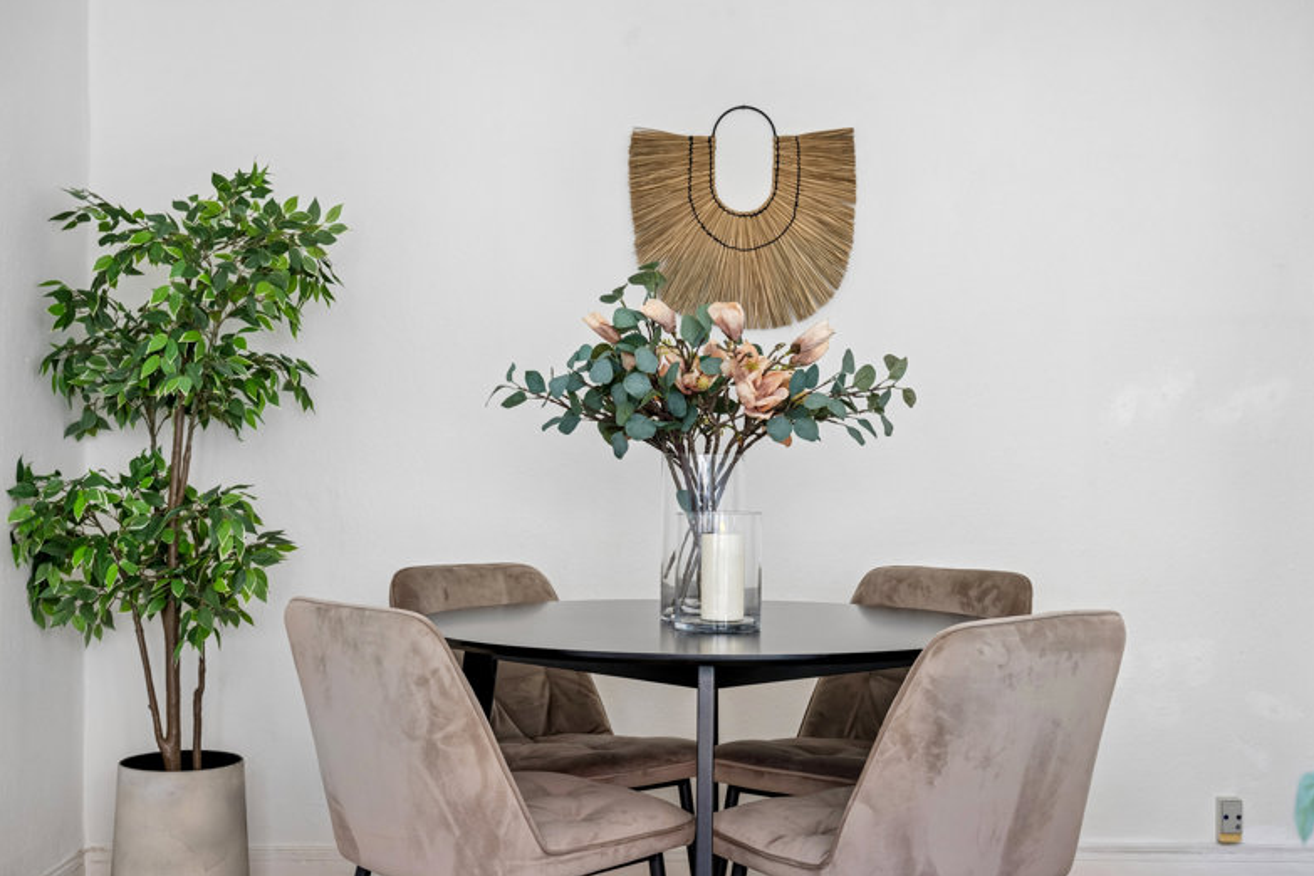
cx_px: 668
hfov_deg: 41.1
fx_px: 1752
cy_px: 441
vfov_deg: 28.1
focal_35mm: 48
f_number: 8
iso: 160
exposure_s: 1/4
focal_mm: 47
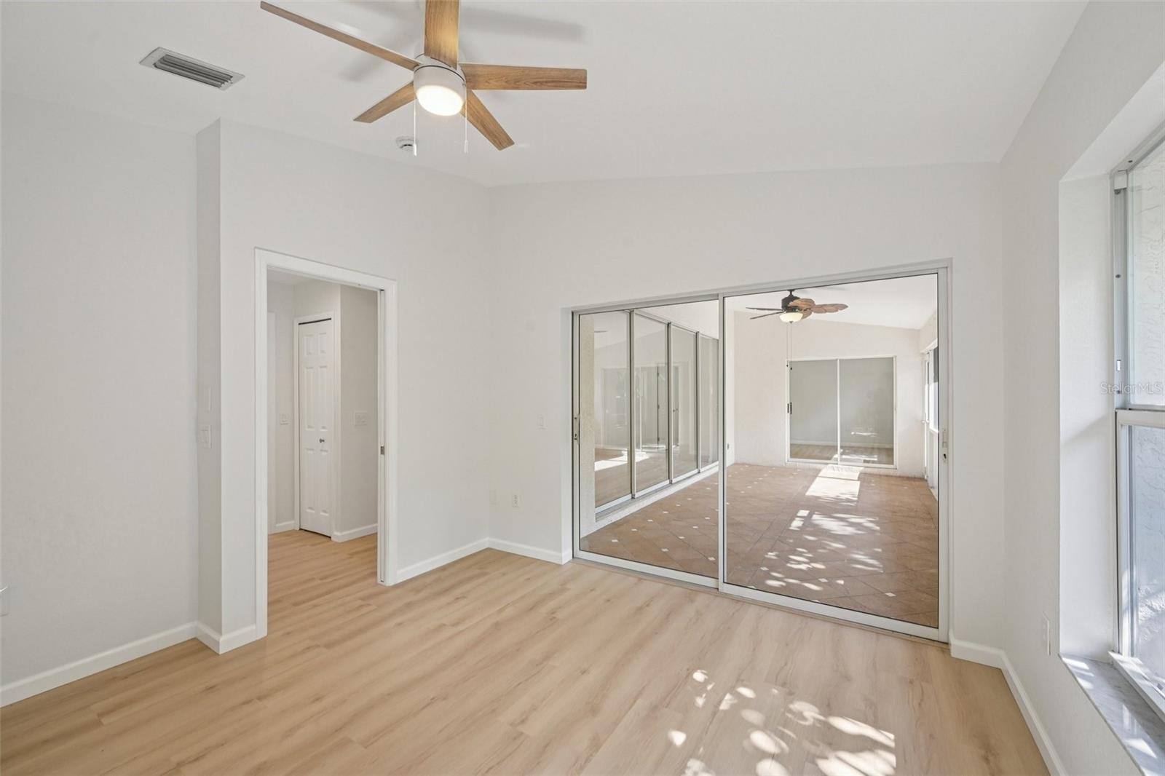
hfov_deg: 104.3
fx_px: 453
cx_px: 582
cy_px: 388
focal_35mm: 14
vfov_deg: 81.2
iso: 400
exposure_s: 1/60
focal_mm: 14
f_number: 8
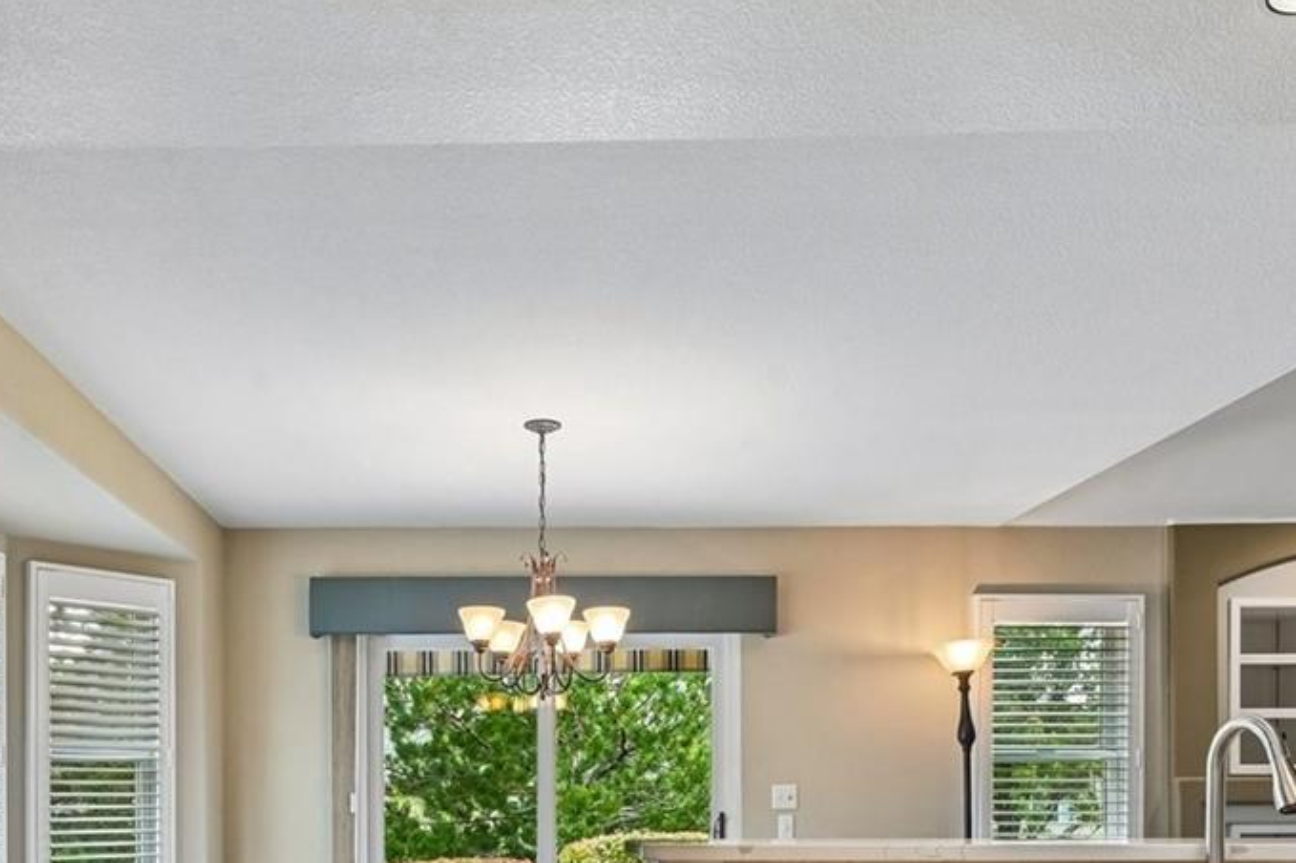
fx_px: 1187
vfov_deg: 37.2
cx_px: 462
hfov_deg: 56.3
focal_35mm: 33
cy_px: 787
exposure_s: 1/15
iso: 400
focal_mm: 14
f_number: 10
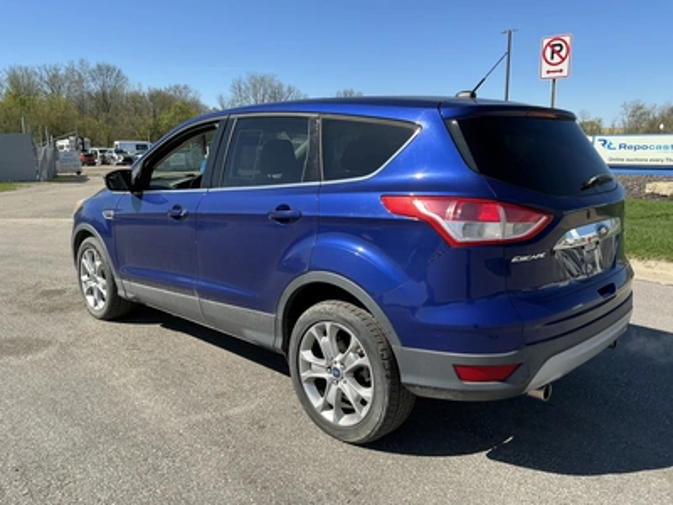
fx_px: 544
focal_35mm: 28
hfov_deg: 63.4
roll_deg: +0.7
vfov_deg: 49.7
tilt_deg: -5.6
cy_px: 252
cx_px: 336
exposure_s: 1/1279
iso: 25
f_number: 1.8
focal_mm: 3
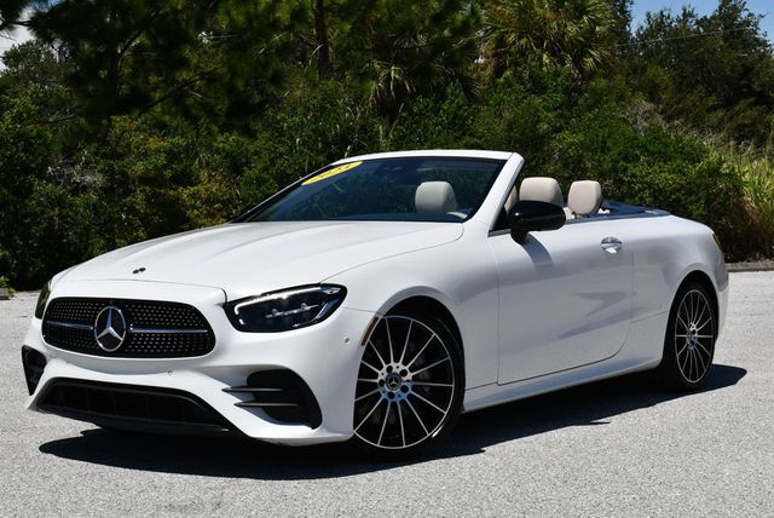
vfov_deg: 21.3
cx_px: 387
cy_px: 259
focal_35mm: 64
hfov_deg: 31.4
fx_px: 1377
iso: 100
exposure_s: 1/400
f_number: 10
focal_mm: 32
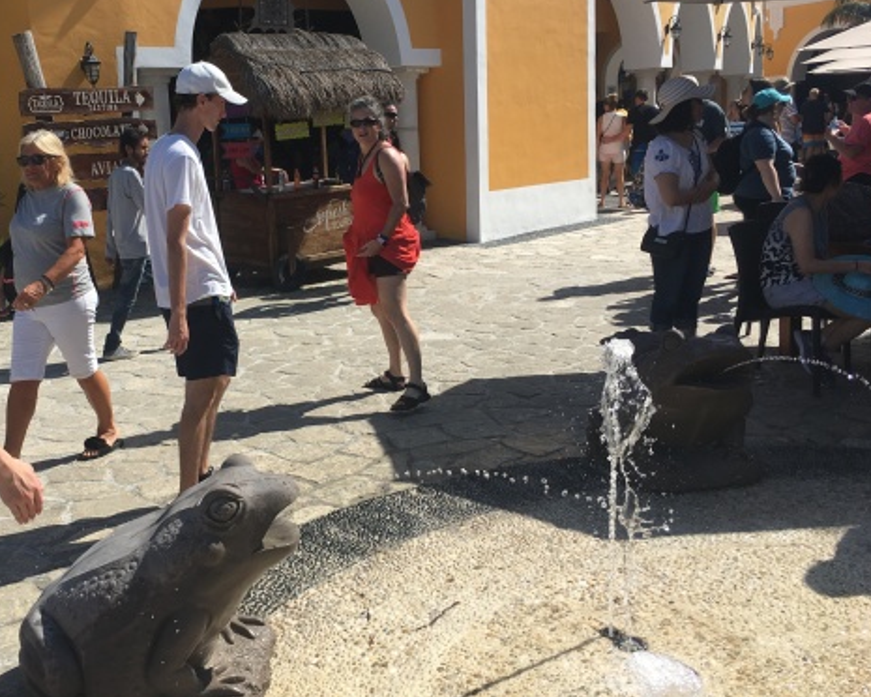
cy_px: 304
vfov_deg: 38.2
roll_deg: +4.7
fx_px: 1005
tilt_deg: -7.5
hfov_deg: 46.2
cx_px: 294
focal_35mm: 39
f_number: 2.2
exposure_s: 1/1923
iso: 25
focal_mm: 4.15
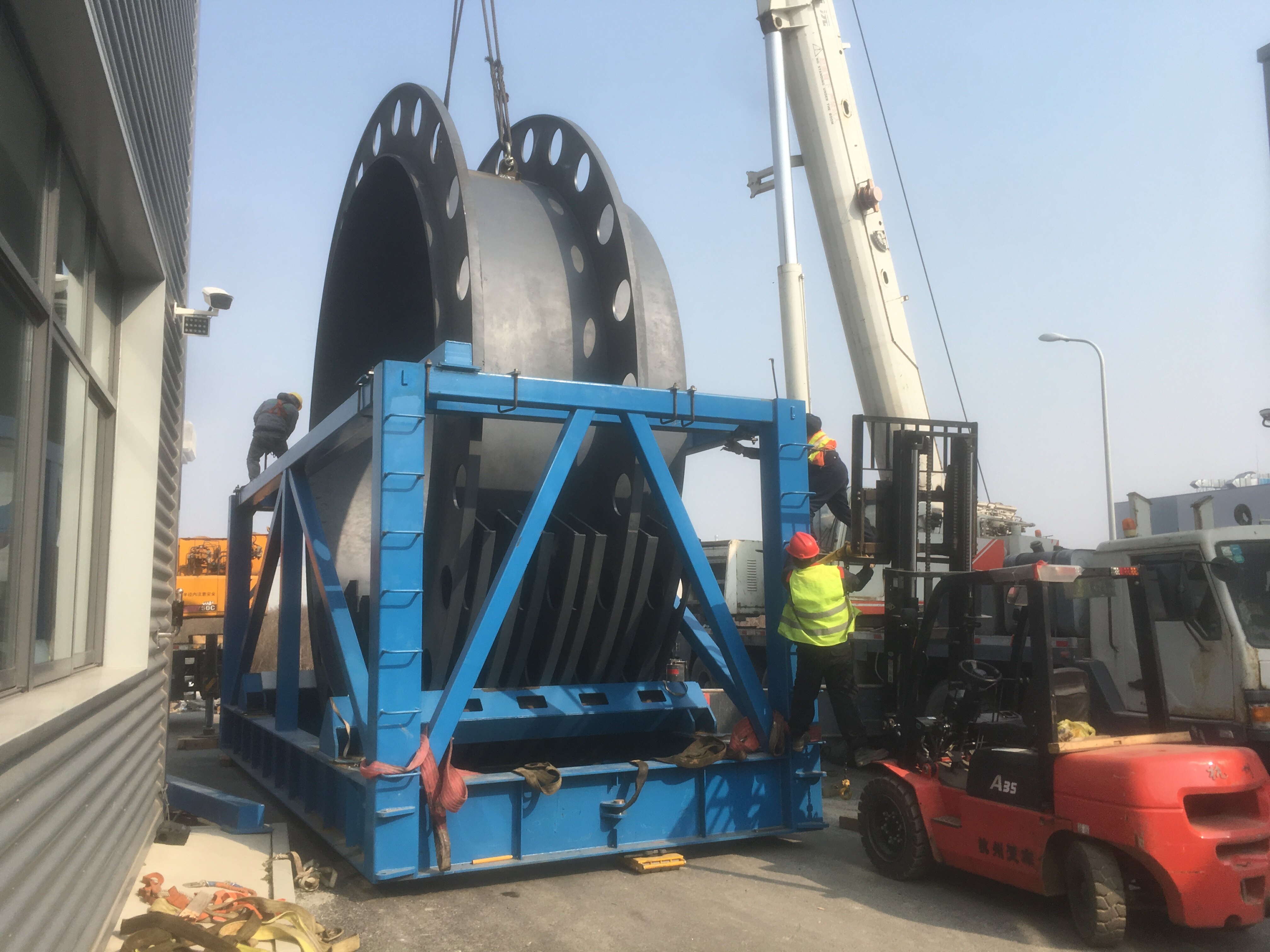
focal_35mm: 29
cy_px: 476
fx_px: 1064
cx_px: 635
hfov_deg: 61.7
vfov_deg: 48.2
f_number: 2.2
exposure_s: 1/1099
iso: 25
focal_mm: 4.15
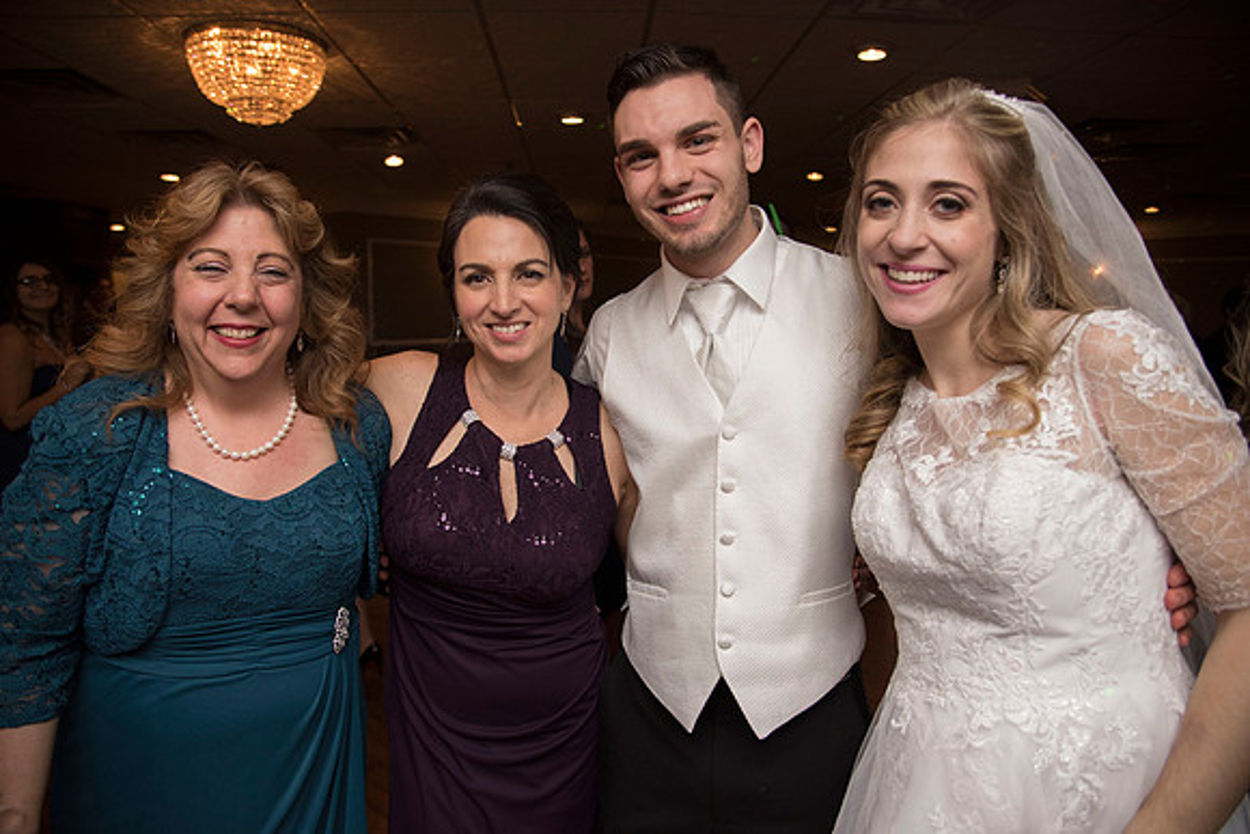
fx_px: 833
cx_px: 625
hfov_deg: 73.7
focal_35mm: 24
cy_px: 417
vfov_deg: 53.2
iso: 2000
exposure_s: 1/200
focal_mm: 24
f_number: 4
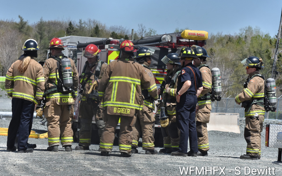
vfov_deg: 7.6
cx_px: 141
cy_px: 84
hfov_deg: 12.2
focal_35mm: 172
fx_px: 1322
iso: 500
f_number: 8
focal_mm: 112
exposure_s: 1/1667
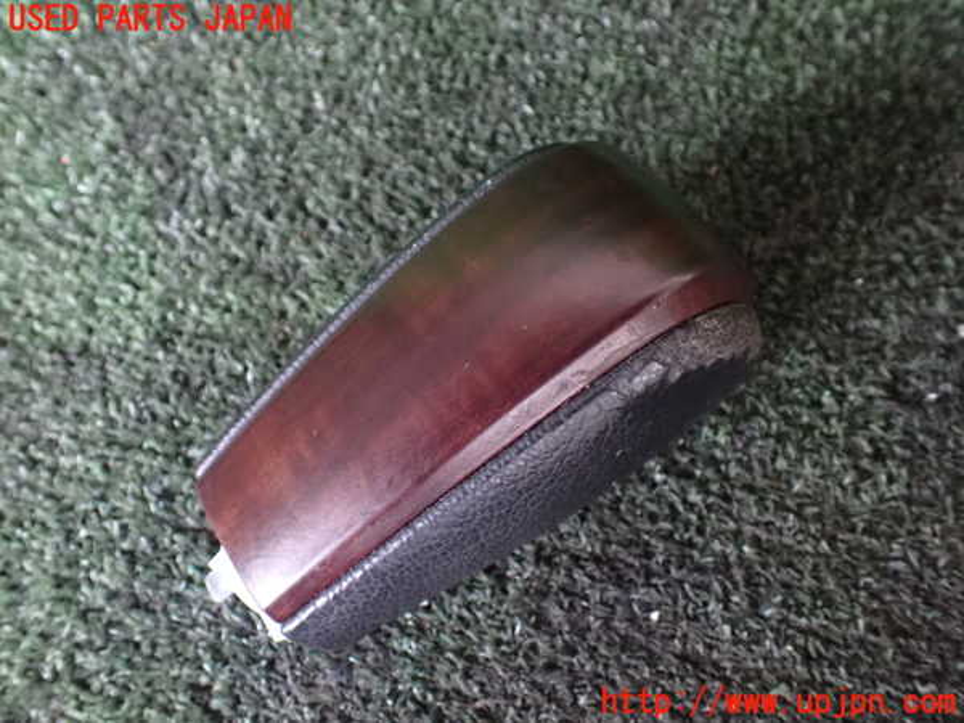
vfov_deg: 46.8
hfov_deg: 60.0
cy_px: 362
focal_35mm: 30
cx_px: 482
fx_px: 835
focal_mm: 5.4
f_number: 2.3
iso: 1600
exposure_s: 1/30
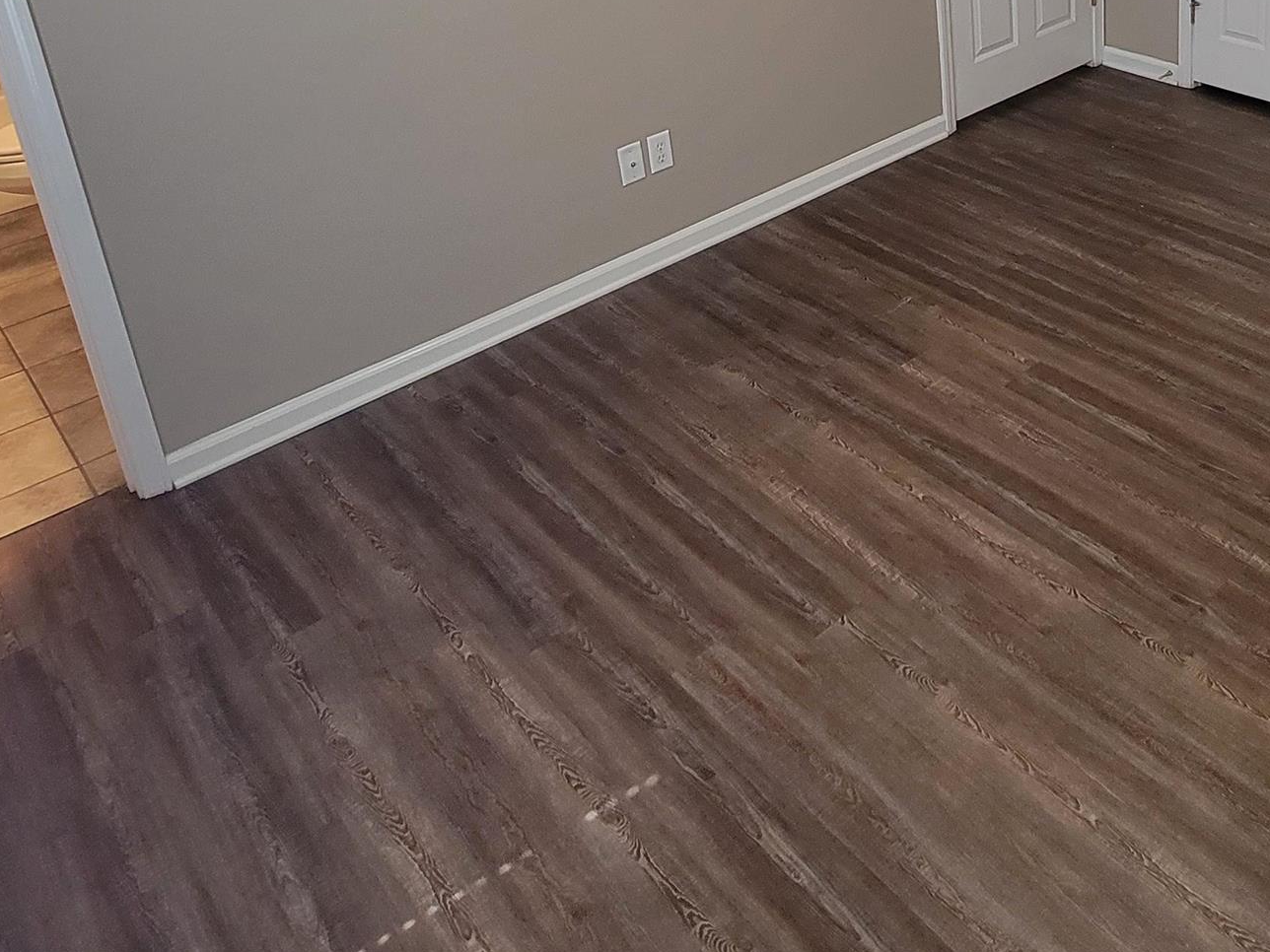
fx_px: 1137
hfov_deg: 54.3
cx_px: 1022
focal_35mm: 31
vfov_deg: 39.7
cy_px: -13
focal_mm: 2.2
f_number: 2.2
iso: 200
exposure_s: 1/60
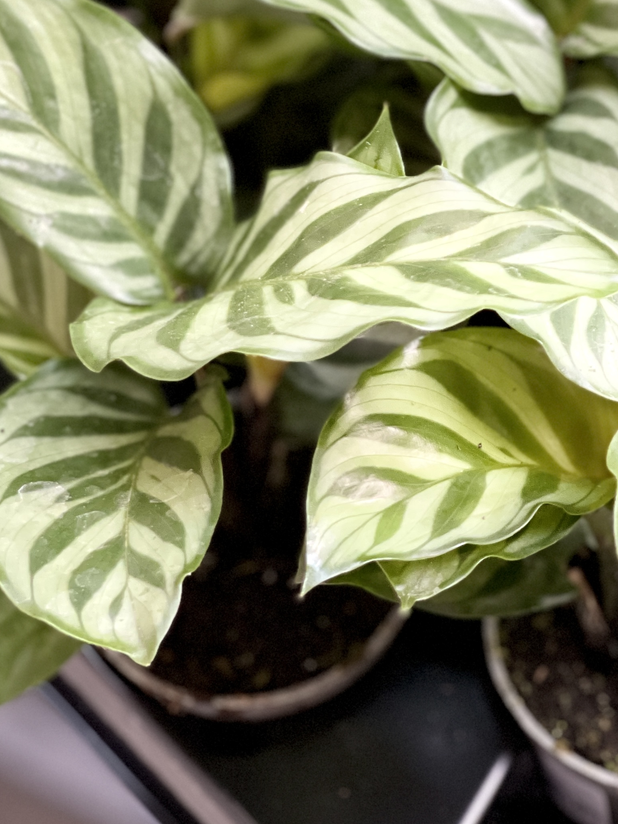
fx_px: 2999
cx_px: 515
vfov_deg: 15.5
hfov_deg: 11.7
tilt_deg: -51.0
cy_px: 101
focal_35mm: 126
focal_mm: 7.5
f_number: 2.2
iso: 250
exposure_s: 1/117
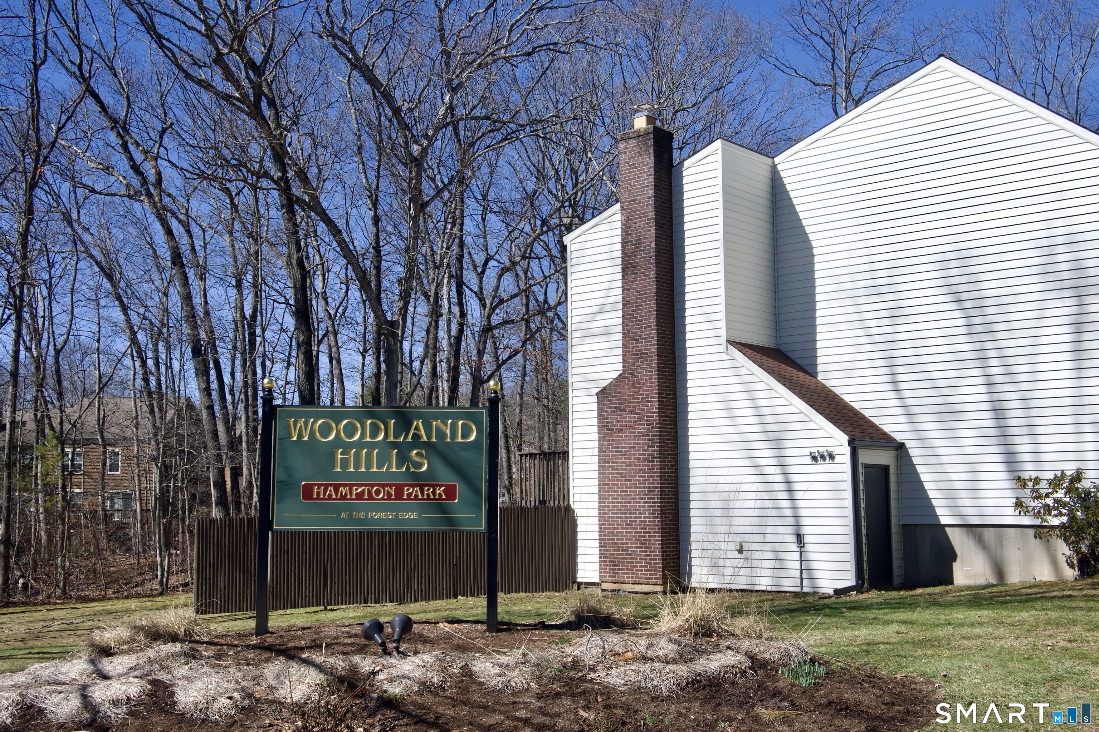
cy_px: 366
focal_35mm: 39
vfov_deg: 34.2
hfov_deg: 49.6
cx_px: 550
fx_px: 1190
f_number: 7.1
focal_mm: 26
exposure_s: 1/400
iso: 100
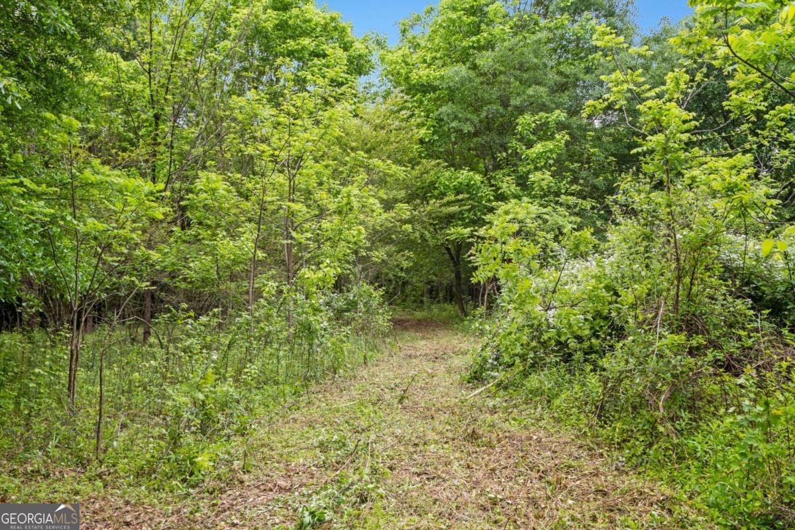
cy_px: 265
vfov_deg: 37.9
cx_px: 398
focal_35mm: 35
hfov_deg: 54.4
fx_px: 773
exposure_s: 1/100
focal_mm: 35
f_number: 8
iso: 500
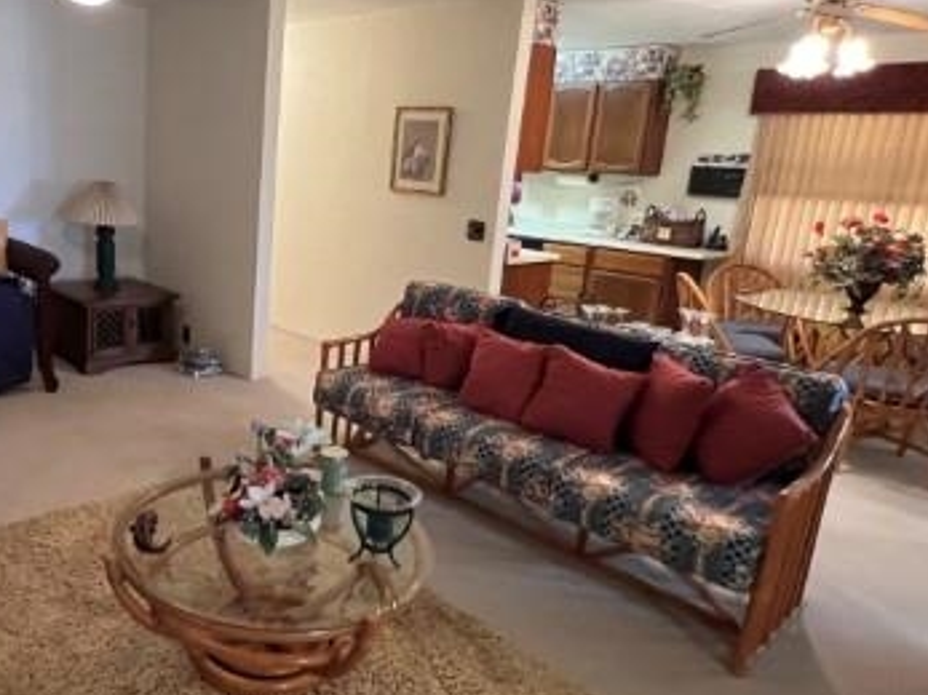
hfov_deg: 68.3
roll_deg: +0.4
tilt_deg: -14.5
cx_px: 265
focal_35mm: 24
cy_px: 329
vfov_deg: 56.8
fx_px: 643
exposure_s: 1/60
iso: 640
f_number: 1.8
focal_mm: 1.57
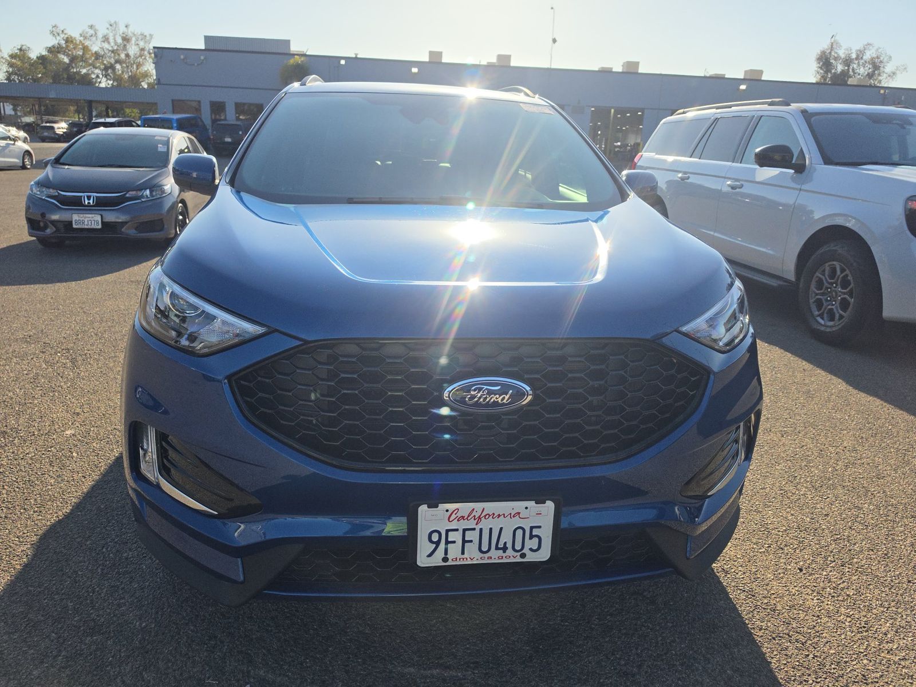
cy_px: 344
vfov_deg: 58.9
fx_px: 609
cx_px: 458
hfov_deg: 73.9
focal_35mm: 23
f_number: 1.4
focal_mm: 6.5
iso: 55
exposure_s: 1/7940
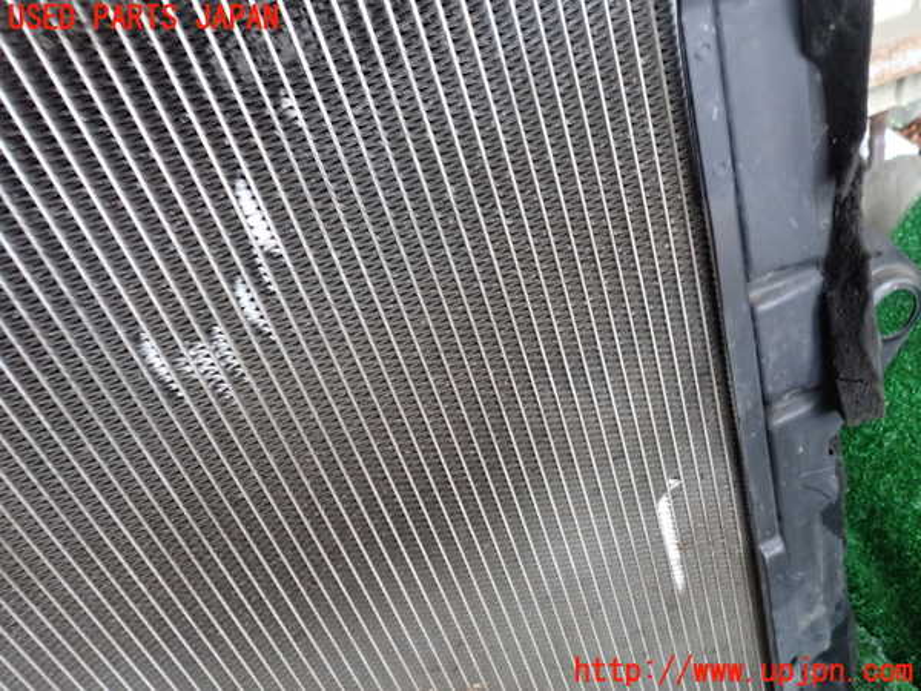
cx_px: 460
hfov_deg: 69.4
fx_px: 665
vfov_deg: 54.9
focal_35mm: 25
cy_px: 346
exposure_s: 1/30
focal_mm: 4.5
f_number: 2
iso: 400
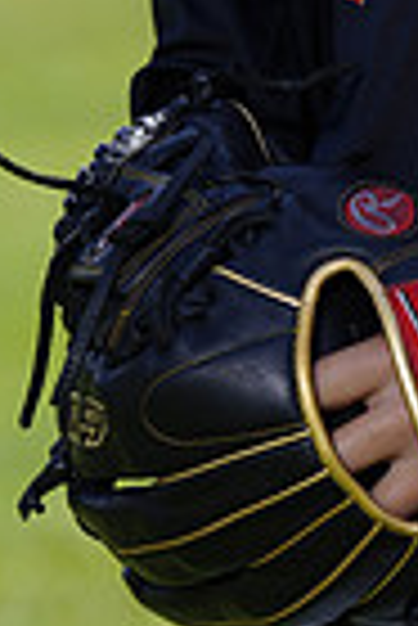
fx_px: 12890
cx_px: 560
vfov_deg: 2.8
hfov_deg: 1.9
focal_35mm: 742
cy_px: -324
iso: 100
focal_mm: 178
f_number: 6.3
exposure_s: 1/250
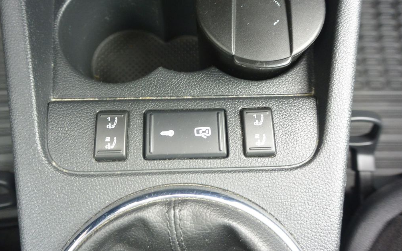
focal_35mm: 28
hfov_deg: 66.5
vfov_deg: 44.5
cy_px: 118
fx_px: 307
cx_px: 203
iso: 800
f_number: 3.5
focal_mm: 10
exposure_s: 1/40
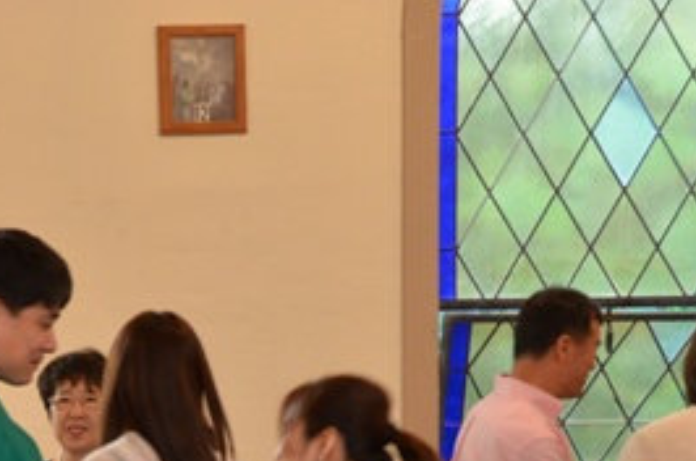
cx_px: 26
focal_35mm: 137
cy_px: 532
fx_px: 2642
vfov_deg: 9.8
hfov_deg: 14.8
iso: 1000
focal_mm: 38
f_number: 4.2
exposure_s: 1/30
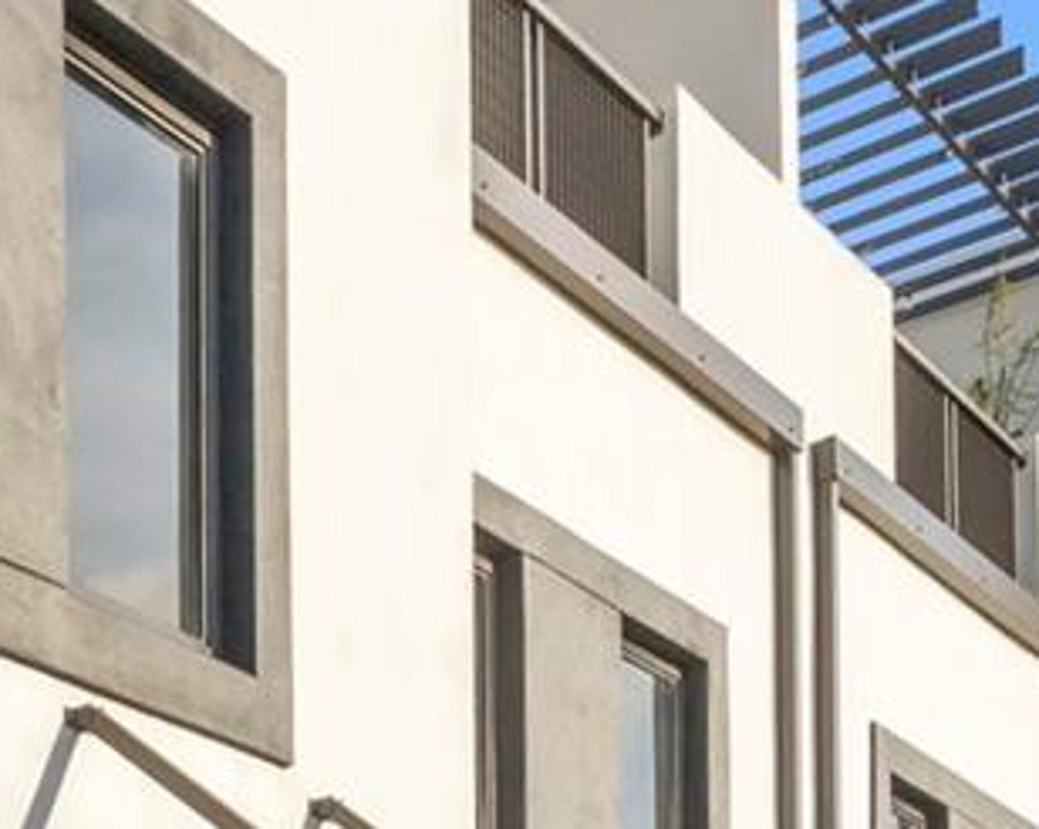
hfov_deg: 20.0
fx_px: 2472
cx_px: -587
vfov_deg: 15.8
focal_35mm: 80
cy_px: 1550
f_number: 9
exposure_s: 1/3200
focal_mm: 16.5
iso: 800
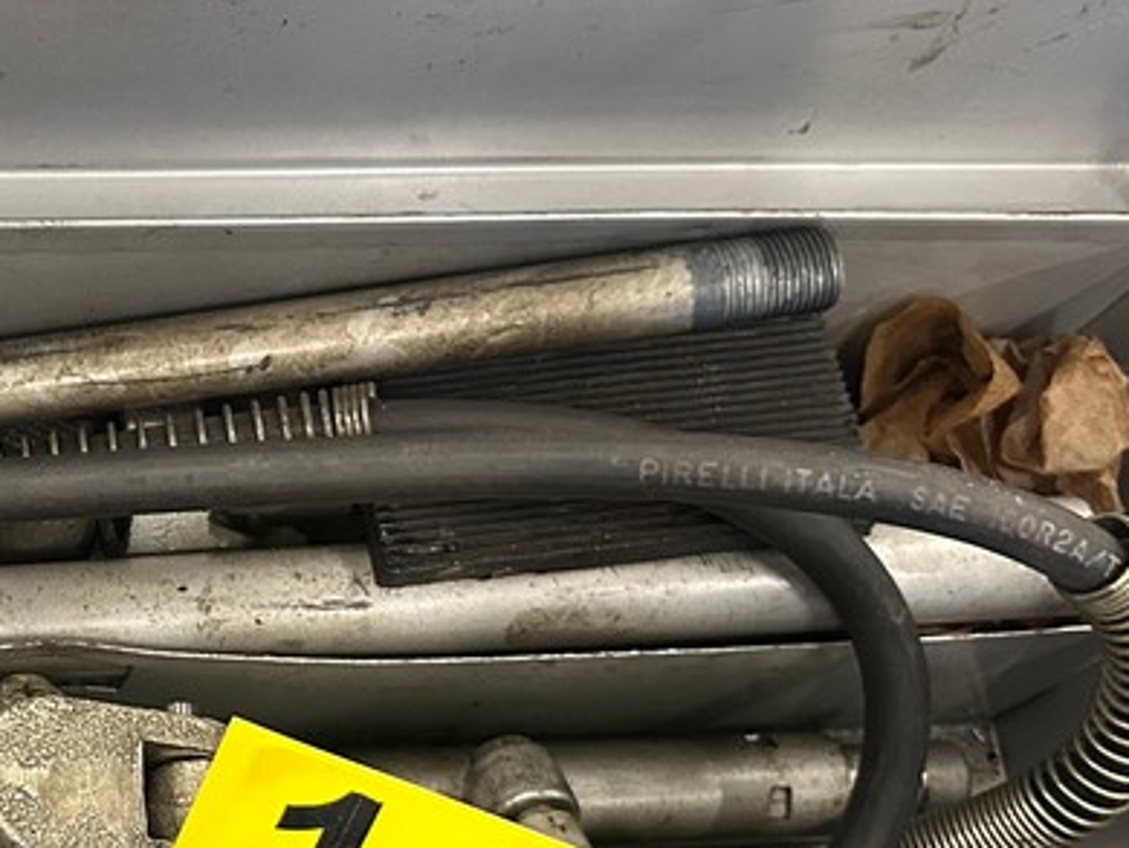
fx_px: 2056
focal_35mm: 63
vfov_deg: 23.1
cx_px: -55
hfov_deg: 28.4
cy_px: 614
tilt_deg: -68.3
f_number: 1.78
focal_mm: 6.86
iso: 500
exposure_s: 1/60
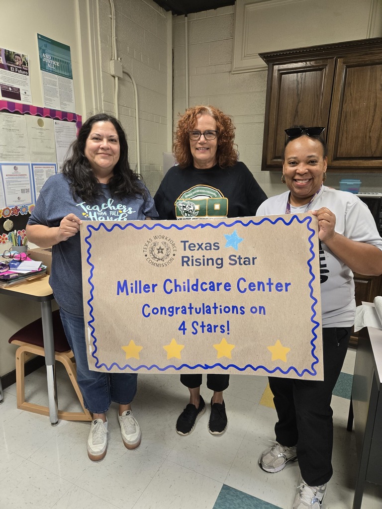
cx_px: 191
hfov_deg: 58.9
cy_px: 254
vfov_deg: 73.9
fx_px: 338
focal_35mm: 23
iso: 250
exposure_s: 1/120
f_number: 1.8
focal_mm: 5.4
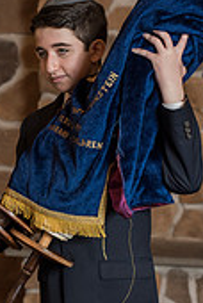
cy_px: 176
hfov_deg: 10.3
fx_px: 1112
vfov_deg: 15.5
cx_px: -28
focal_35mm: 132
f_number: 4
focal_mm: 50
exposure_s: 1/200
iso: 800
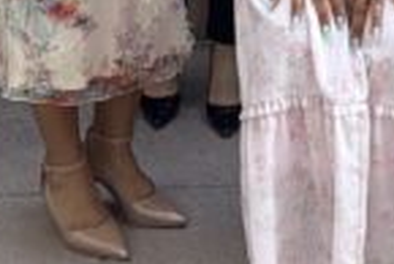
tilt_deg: -8.1
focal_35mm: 176
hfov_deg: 11.6
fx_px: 1928
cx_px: 351
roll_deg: -0.6
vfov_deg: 7.4
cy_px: -337
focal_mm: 6.76
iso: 200
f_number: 1.78
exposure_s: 1/367
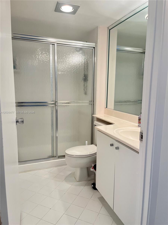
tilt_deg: -9.0
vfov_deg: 67.3
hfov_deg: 53.1
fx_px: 168
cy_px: 112
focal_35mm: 26
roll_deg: -0.2
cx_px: 84
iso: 80
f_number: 1.6
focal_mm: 5.1
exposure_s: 1/120
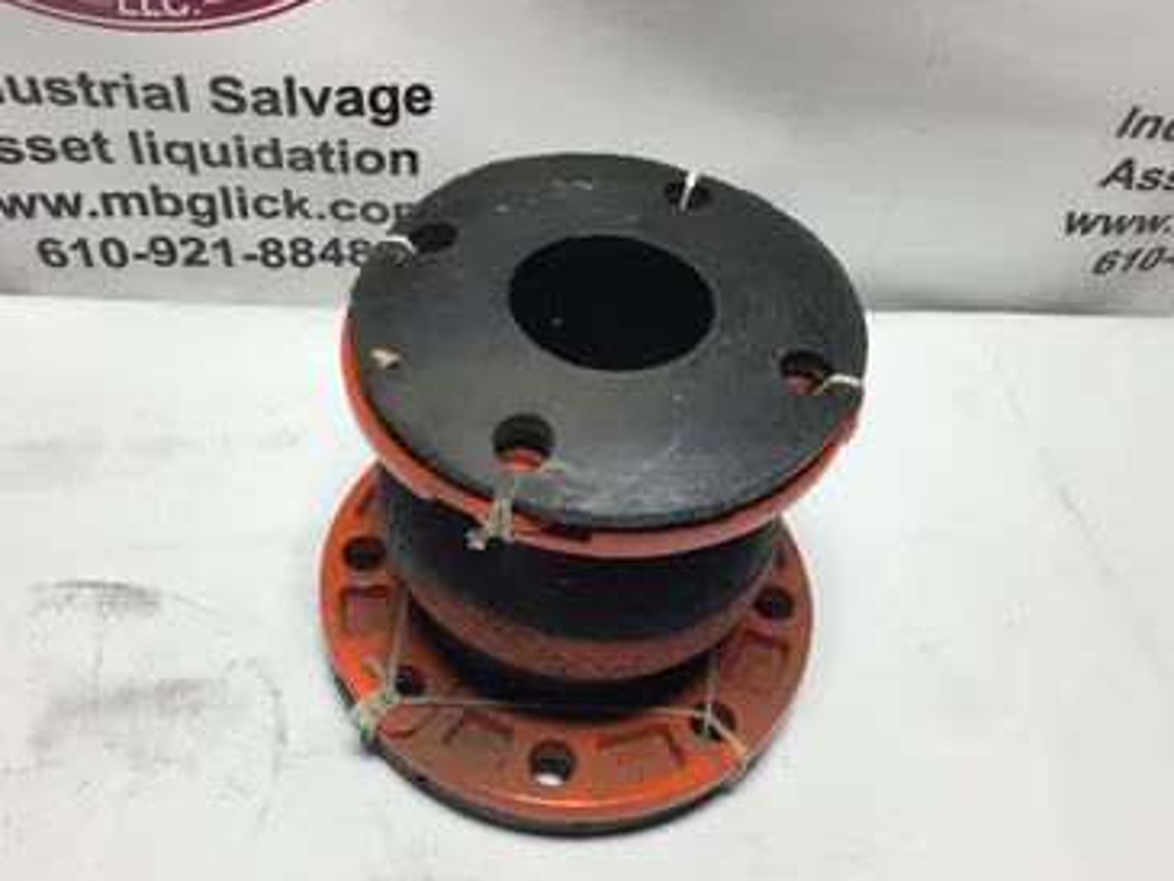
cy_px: 466
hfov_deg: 53.9
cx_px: 592
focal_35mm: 34
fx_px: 1153
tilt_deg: -49.4
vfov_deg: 41.8
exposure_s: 1/120
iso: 32
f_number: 2.4
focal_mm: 3.3
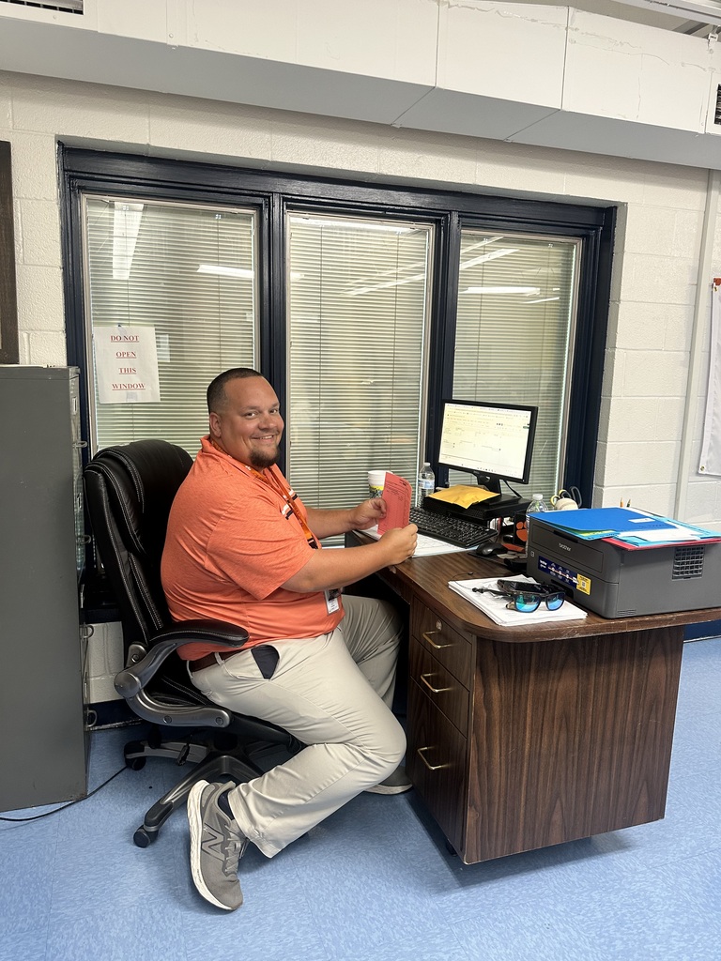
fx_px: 667
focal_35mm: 24
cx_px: 360
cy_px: 480
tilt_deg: -8.7
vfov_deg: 71.6
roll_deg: -1.7
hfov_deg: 56.8
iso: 200
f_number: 1.78
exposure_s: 1/60
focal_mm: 6.86
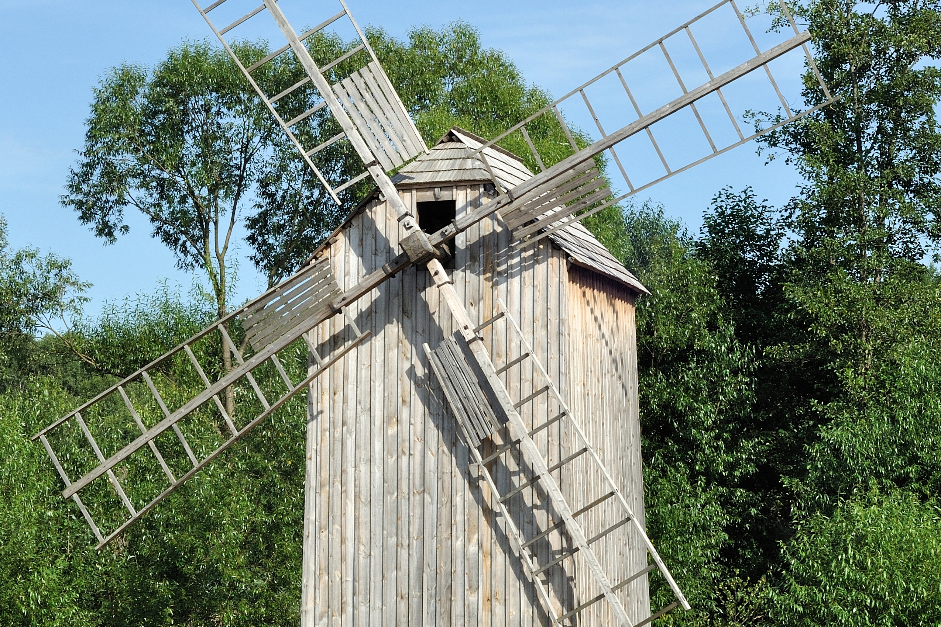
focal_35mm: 126
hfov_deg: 16.2
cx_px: 609
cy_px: 248
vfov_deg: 10.9
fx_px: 3294
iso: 200
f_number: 14
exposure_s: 1/125
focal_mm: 50
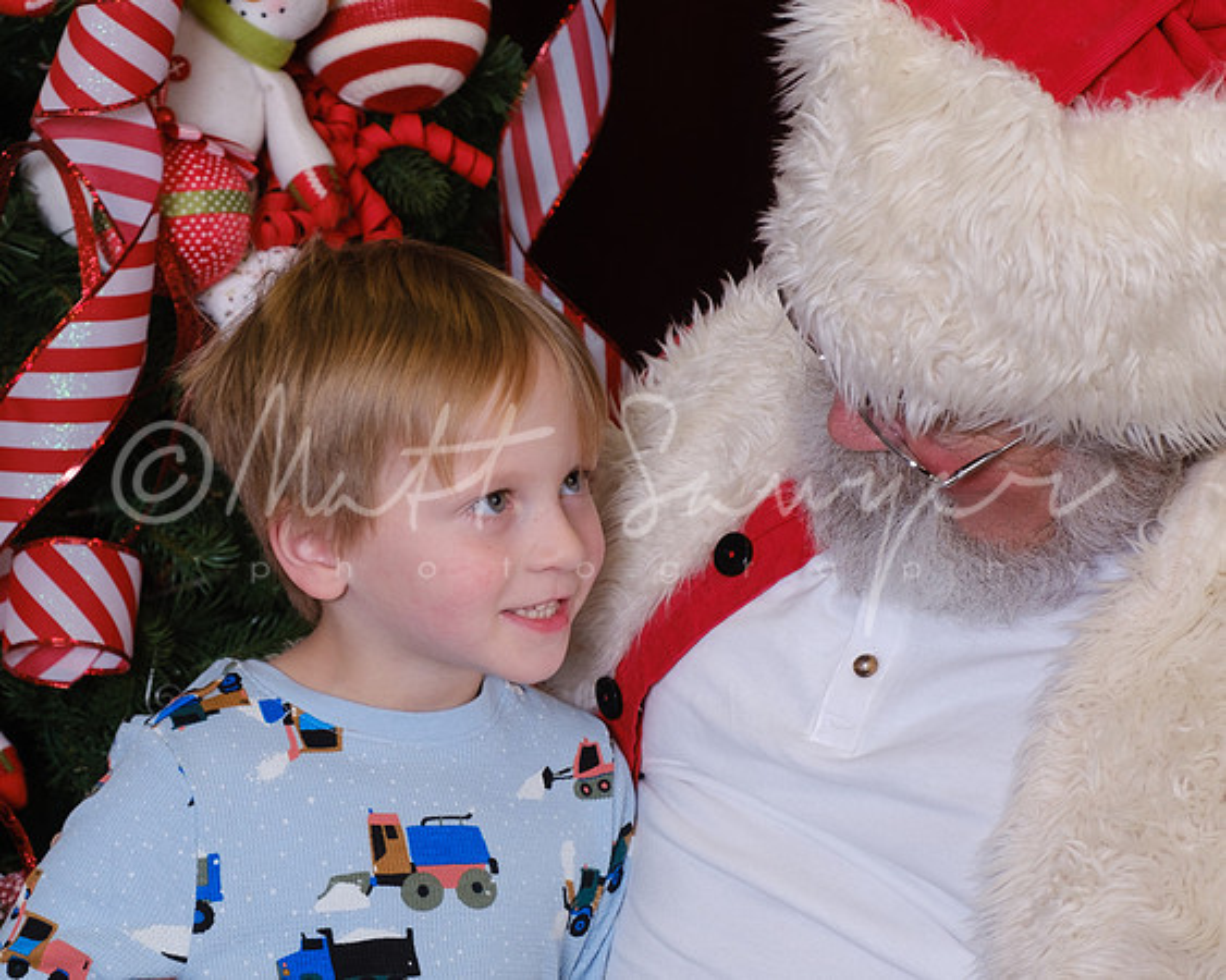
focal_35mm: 125
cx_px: 326
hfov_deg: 15.4
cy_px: 513
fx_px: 4522
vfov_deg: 12.4
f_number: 6.4
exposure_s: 1/125
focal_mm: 47
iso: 400
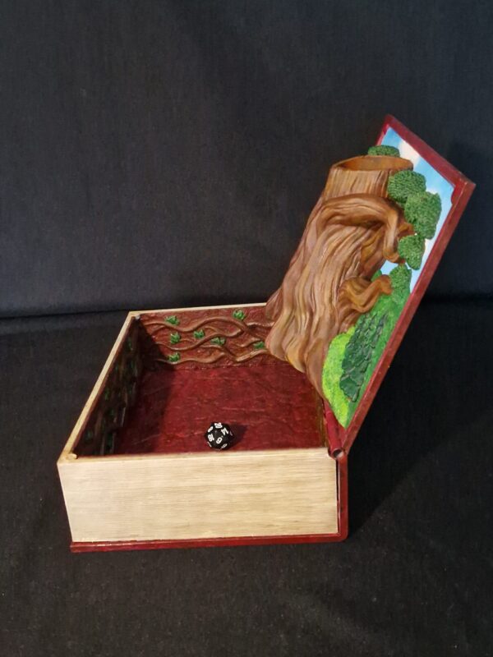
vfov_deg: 73.9
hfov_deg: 58.9
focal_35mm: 23
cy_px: 328
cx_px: 246
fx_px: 437
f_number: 1.8
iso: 800
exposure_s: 1/17
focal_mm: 5.4
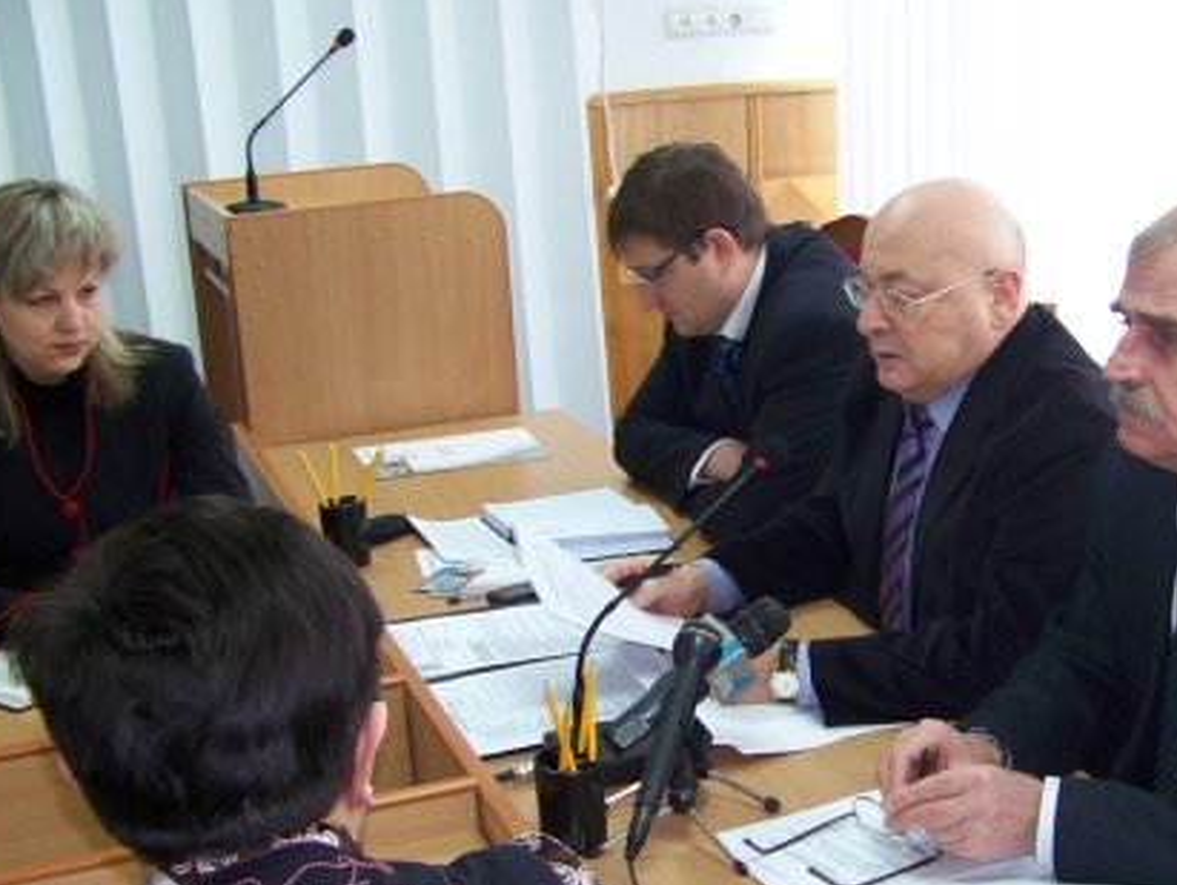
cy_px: 587
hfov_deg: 33.8
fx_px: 1906
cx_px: 833
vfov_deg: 26.0
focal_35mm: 56
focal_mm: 5.85
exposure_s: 1/30
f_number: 2.8
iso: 200
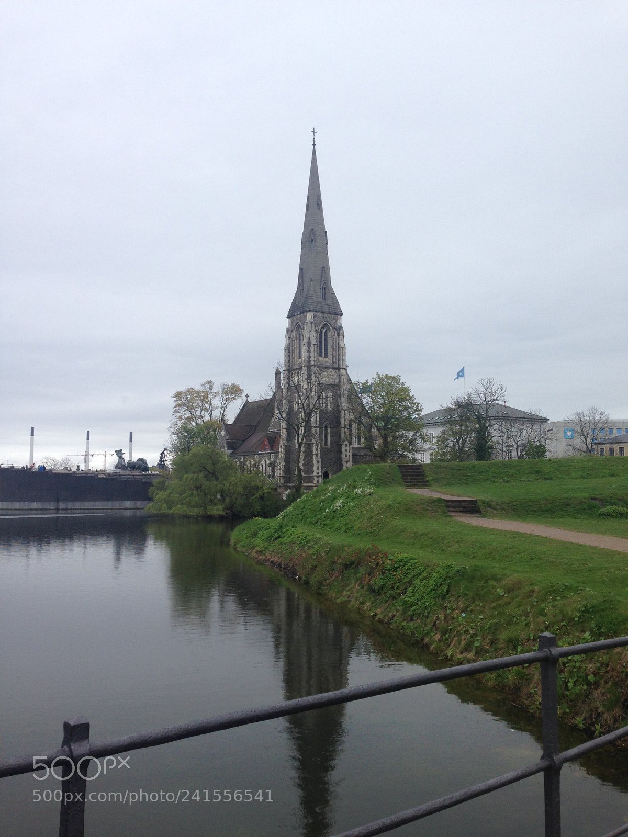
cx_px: 314
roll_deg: -1.5
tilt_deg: +5.7
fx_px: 798
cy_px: 418
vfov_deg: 55.4
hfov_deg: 42.9
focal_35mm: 33
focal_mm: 4.12
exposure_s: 1/661
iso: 50
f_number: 2.4
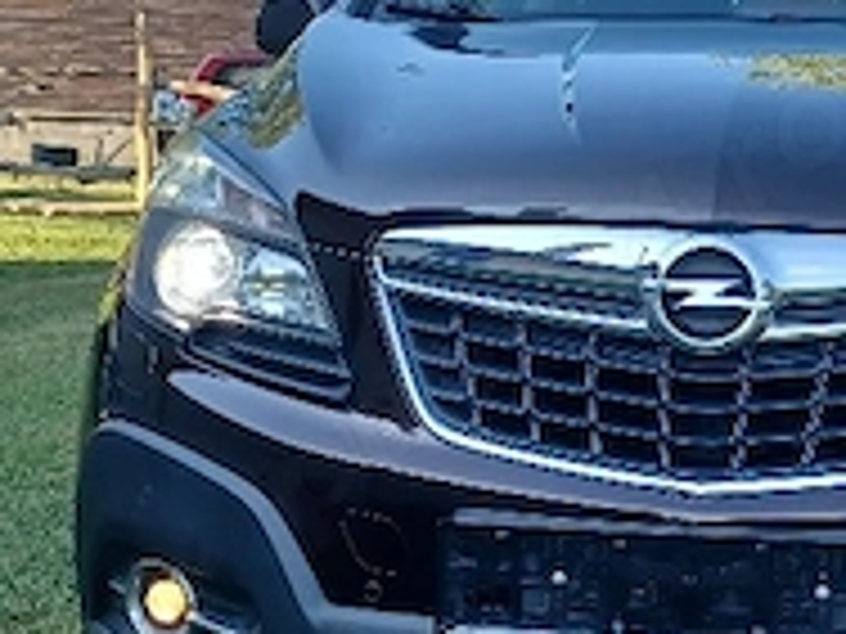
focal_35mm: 80
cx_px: 738
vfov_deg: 18.4
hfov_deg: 23.8
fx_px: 1955
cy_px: 324
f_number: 1.8
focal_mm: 4.6
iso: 32
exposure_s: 1/110
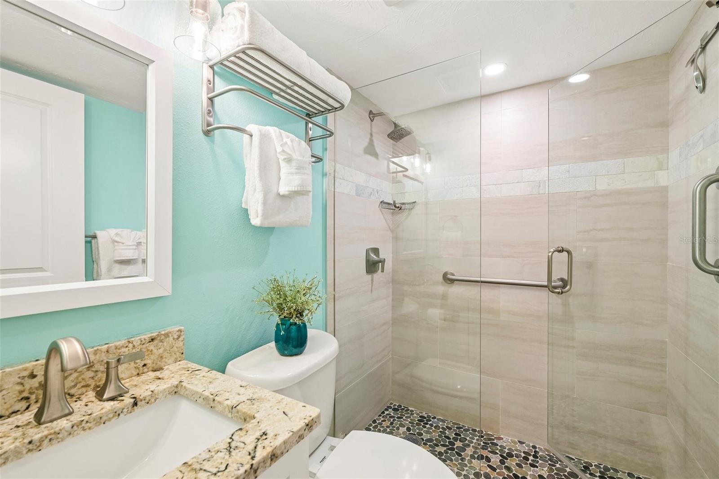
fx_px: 300
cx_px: 360
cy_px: 240
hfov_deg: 100.4
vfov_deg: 77.3
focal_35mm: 15
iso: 400
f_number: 8
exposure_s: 1/25
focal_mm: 15
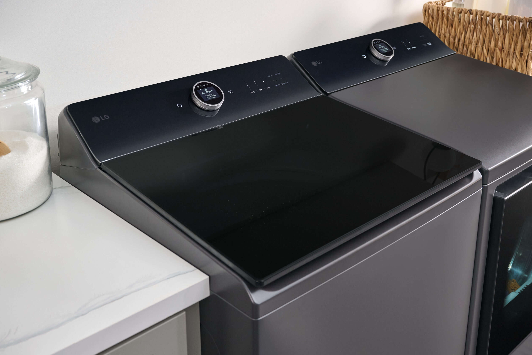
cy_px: 178
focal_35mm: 41
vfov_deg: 32.6
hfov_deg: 47.4
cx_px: 266
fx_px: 606
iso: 400
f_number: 6.3
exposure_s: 1/8
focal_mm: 41
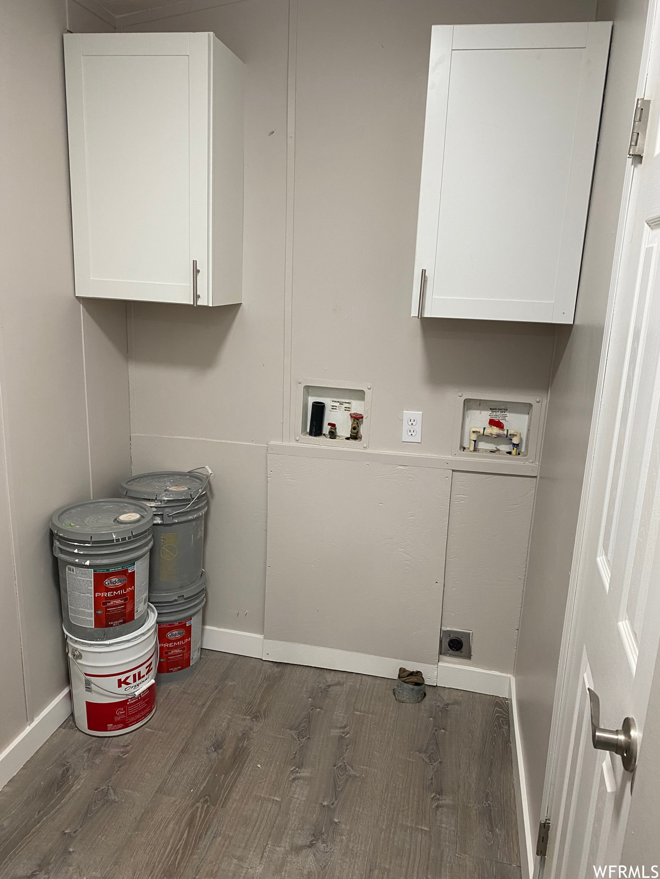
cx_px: 330
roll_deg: -2.6
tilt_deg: -14.9
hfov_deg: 53.1
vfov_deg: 67.3
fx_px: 661
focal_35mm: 26
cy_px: 440
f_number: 1.8
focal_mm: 4.25
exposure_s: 1/60
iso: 125
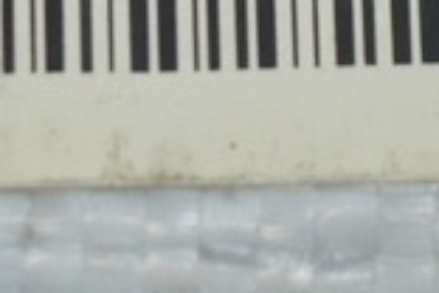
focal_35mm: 541
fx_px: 6600
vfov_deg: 2.5
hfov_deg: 3.8
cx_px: 8
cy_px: -345
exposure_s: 1/50
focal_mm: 55
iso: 400
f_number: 5.6
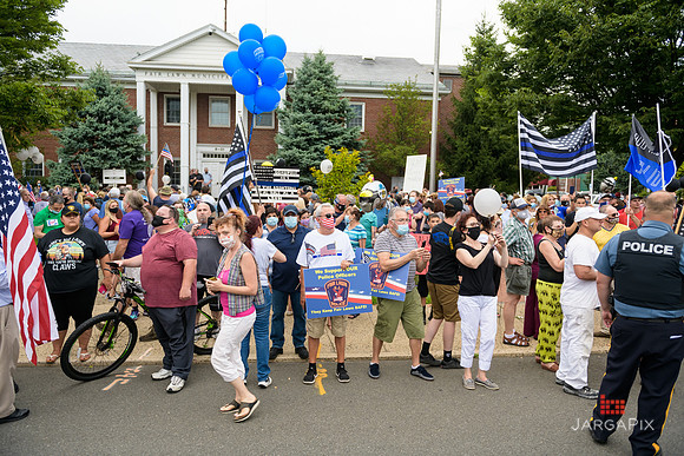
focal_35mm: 24
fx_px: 456
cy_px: 228
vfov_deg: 53.2
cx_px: 342
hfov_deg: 73.7
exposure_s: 1/320
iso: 200
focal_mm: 24
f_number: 3.2
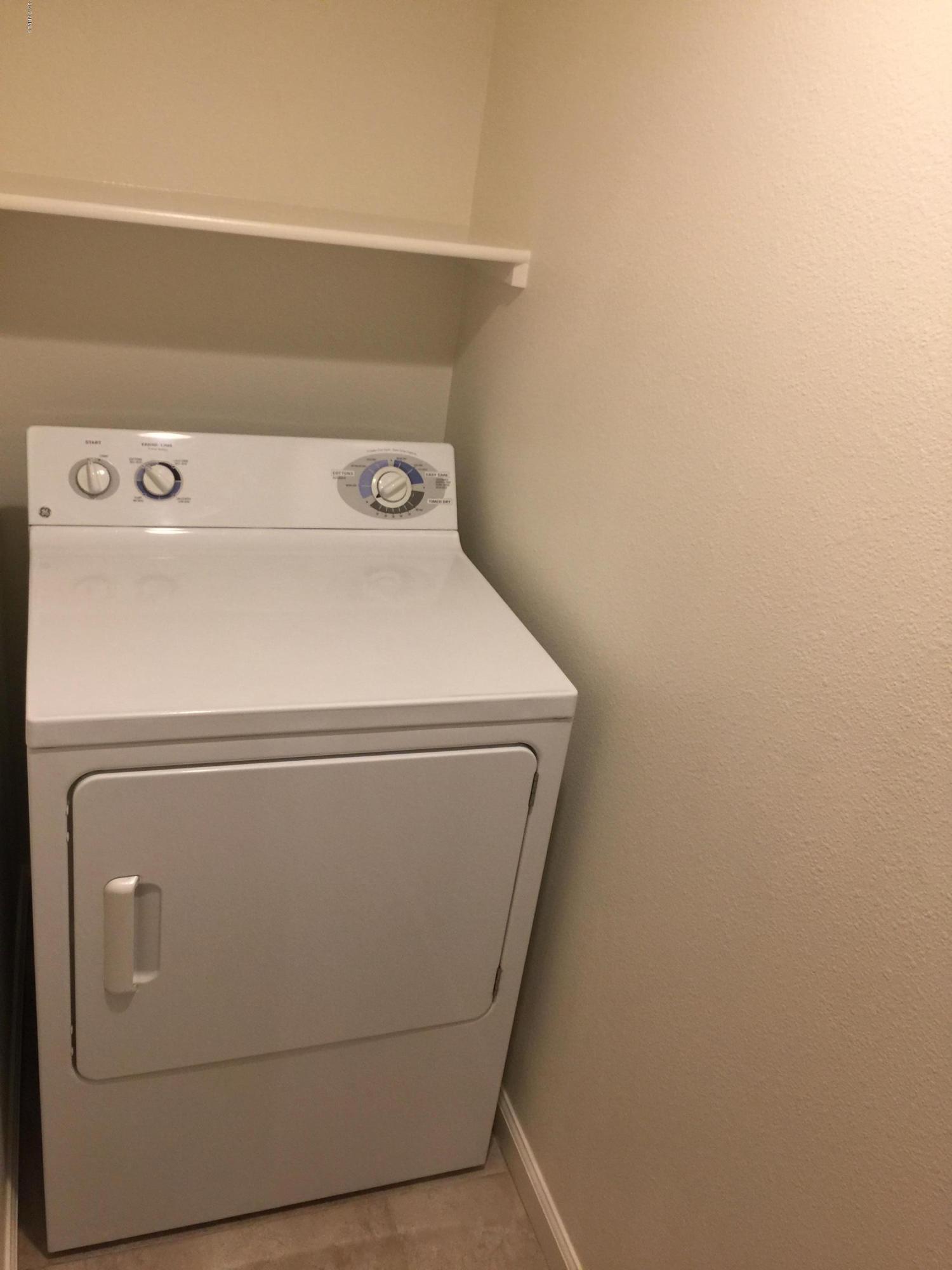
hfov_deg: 48.2
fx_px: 1063
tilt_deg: -23.9
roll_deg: -9.2
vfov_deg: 61.7
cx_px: 476
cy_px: 635
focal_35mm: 29
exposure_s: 1/30
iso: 50
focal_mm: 4.15
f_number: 2.2
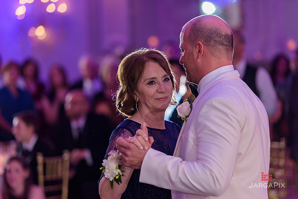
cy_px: 100
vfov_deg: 7.9
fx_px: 1449
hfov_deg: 11.7
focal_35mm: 175
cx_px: 149
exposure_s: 1/125
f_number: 3.2
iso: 1600
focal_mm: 175
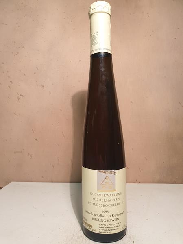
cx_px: 92
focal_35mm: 26
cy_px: 122
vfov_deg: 67.3
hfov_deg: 53.1
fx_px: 183
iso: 125
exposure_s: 1/50
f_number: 2.4
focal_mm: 4.3
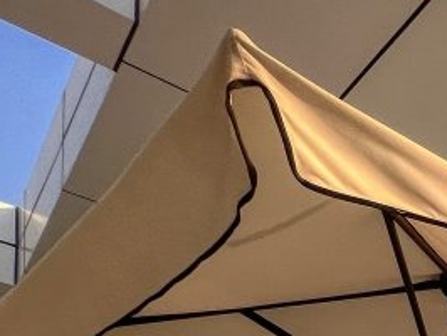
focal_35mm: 50
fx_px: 646
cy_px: 578
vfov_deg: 21.3
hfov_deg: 22.7
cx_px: 791
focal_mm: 1.6
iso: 32
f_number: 1.8
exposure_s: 1/1024
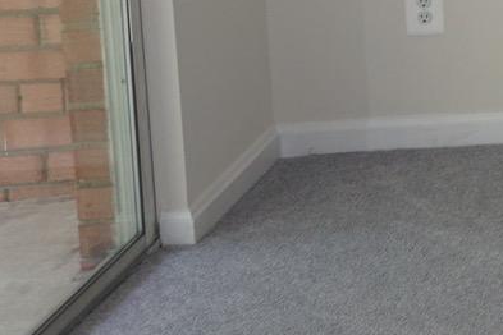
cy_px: -316
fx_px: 1746
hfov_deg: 13.4
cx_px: 1083
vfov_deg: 10.2
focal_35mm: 125
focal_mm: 16
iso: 200
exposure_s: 1/60
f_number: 3.5
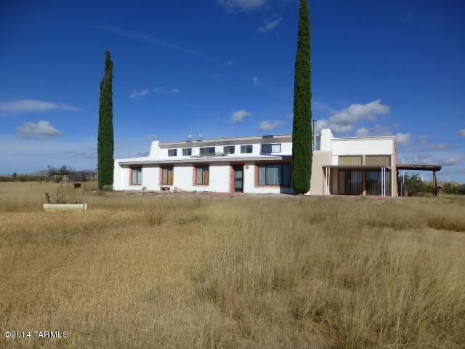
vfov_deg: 54.9
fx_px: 336
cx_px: 232
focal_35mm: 25
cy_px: 174
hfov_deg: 69.4
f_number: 4
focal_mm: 4.4
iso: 100
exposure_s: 1/1600
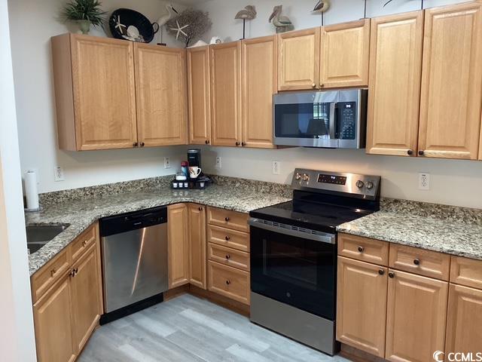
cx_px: 241
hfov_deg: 58.4
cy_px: 181
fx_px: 432
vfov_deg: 45.4
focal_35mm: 31
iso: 250
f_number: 2.4
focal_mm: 3.3
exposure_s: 1/40
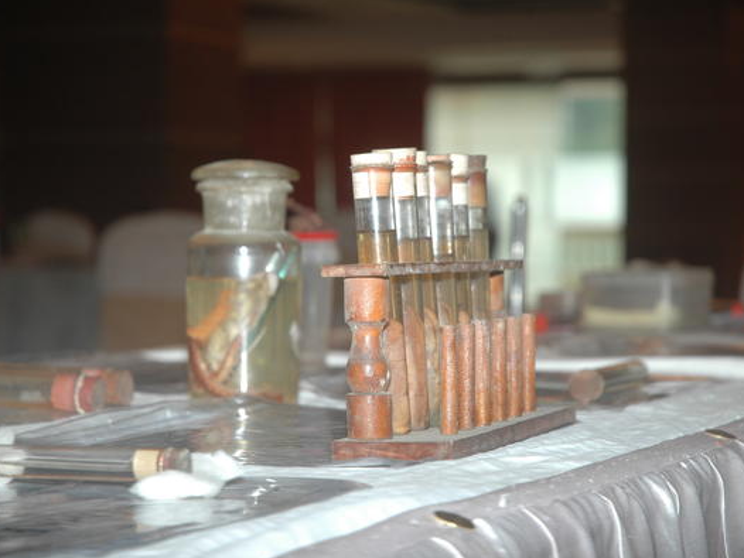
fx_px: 2473
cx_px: 362
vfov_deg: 12.9
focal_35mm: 115
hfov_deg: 17.1
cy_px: 279
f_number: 4.5
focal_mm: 70
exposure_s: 1/60
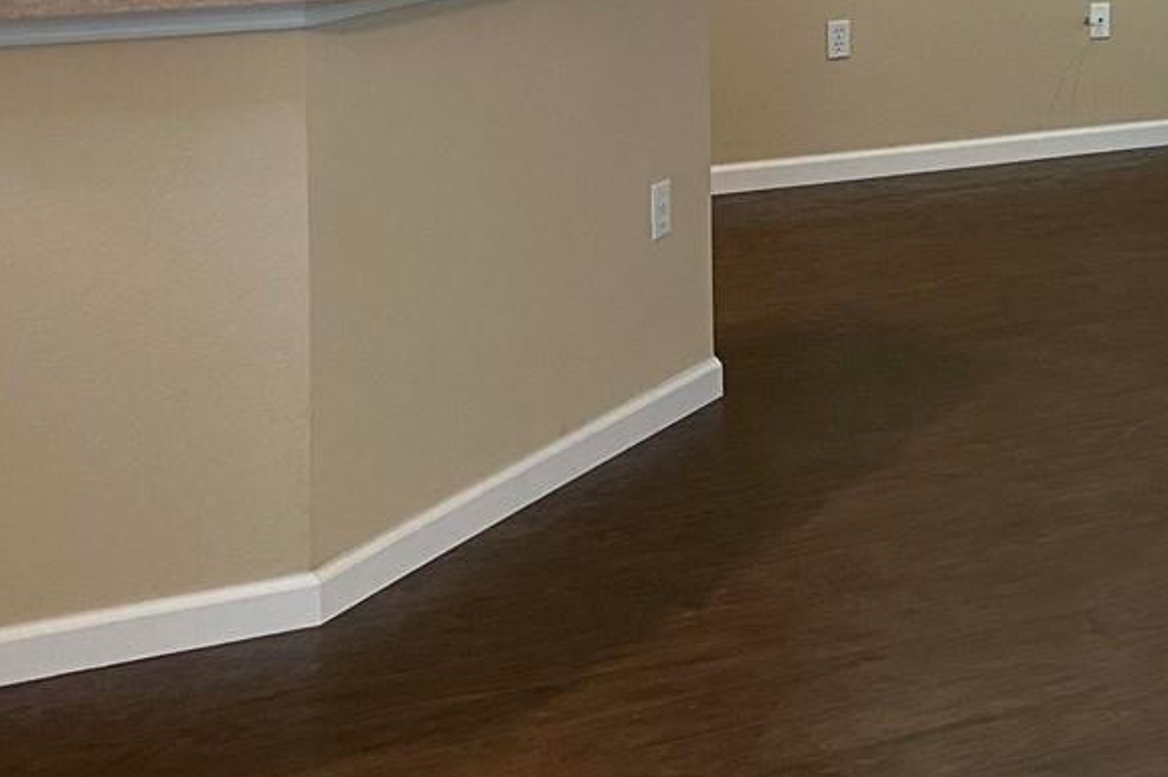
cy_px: -102
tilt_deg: -4.4
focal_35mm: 75
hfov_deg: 24.2
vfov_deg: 17.5
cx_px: 1455
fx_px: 2432
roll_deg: +0.3
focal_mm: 4.25
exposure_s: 1/60
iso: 200
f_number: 1.8
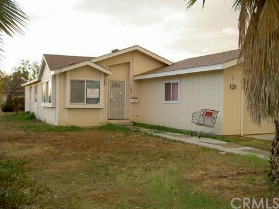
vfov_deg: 36.8
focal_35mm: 39
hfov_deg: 47.9
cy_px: 104
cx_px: 140
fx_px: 314
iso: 100
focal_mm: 8
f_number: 2.8
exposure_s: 1/125
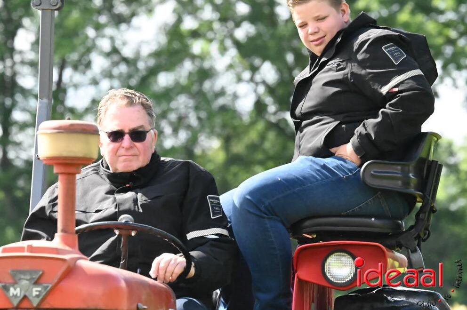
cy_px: 155
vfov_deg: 3.4
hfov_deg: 5.2
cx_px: 234
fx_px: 5183
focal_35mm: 400
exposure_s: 1/8000
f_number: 13
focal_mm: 400
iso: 32000
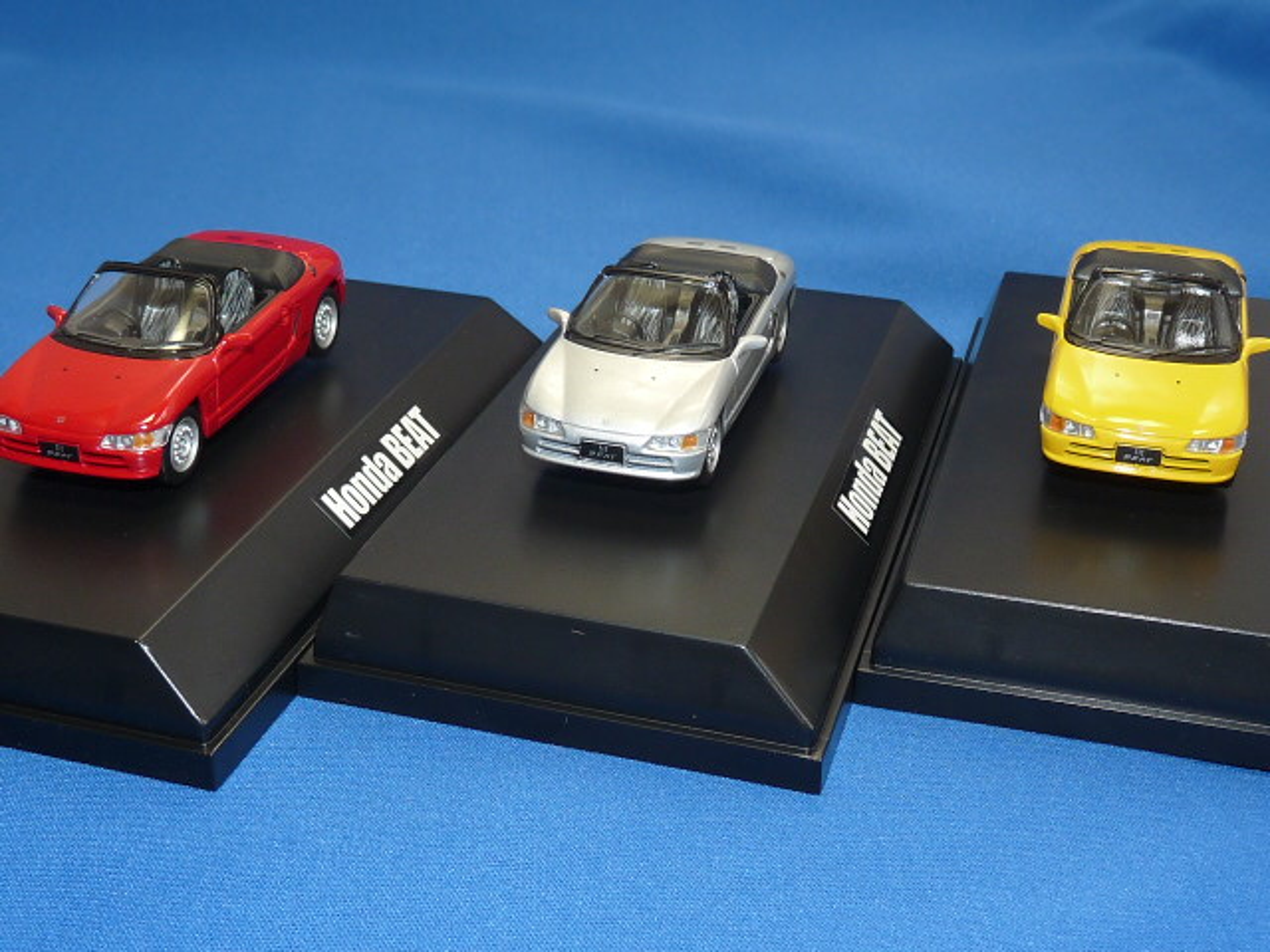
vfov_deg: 29.1
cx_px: 635
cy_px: 476
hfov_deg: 38.2
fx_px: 1834
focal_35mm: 50
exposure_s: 1/30
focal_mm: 4.9
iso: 100
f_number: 2.8
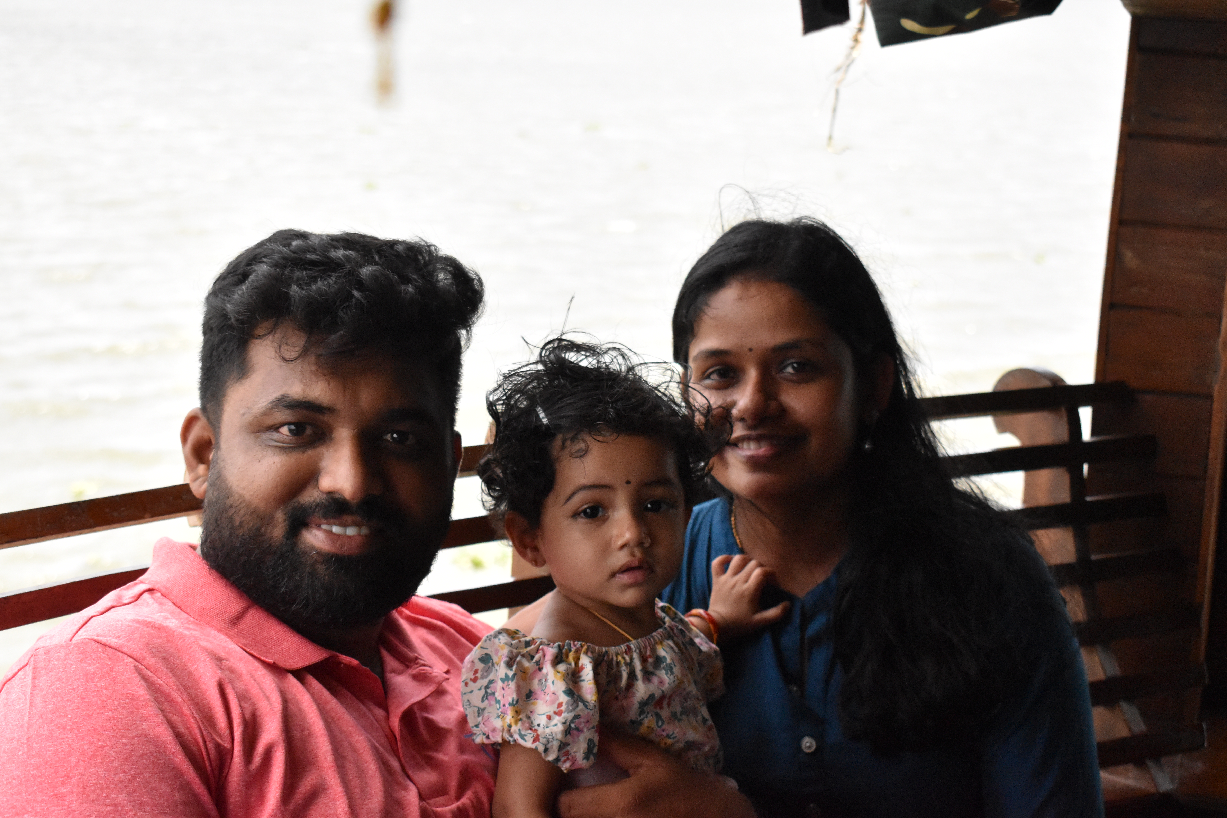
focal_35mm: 60
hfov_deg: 33.4
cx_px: 614
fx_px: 2045
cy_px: 409
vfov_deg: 22.6
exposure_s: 1/4000
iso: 4000
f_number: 5.6
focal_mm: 40
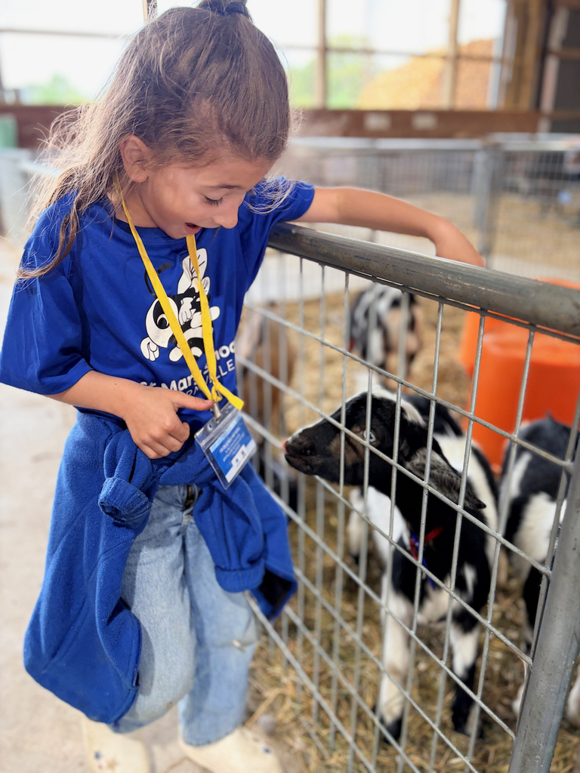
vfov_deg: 67.3
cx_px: 290
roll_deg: +1.5
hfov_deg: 53.1
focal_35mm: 26
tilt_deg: -24.5
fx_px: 581
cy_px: 386
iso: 80
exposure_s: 1/121
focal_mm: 5.96
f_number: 1.6
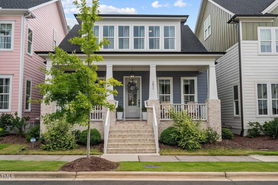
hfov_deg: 57.2
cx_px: 139
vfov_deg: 40.0
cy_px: 92
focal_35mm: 33
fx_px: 255
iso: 100
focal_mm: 33
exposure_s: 1/90
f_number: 5.6
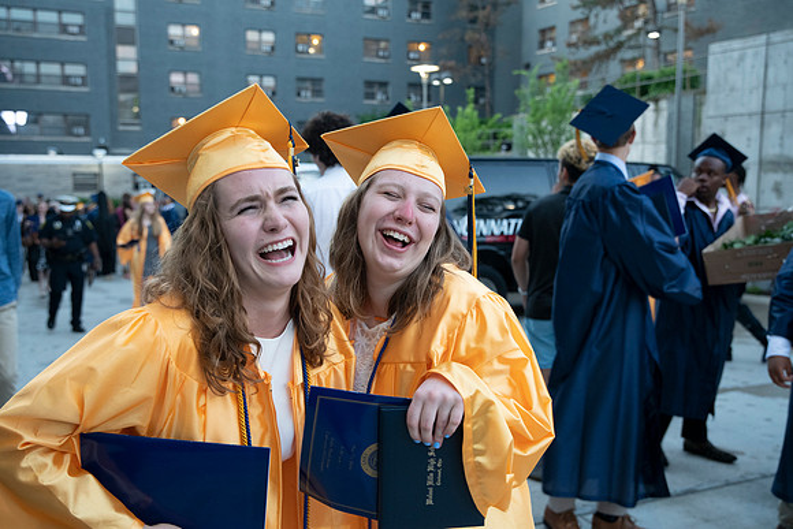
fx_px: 837
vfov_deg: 35.1
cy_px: 264
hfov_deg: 50.7
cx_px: 396
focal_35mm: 38
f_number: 4
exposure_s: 1/100
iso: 2000
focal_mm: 38
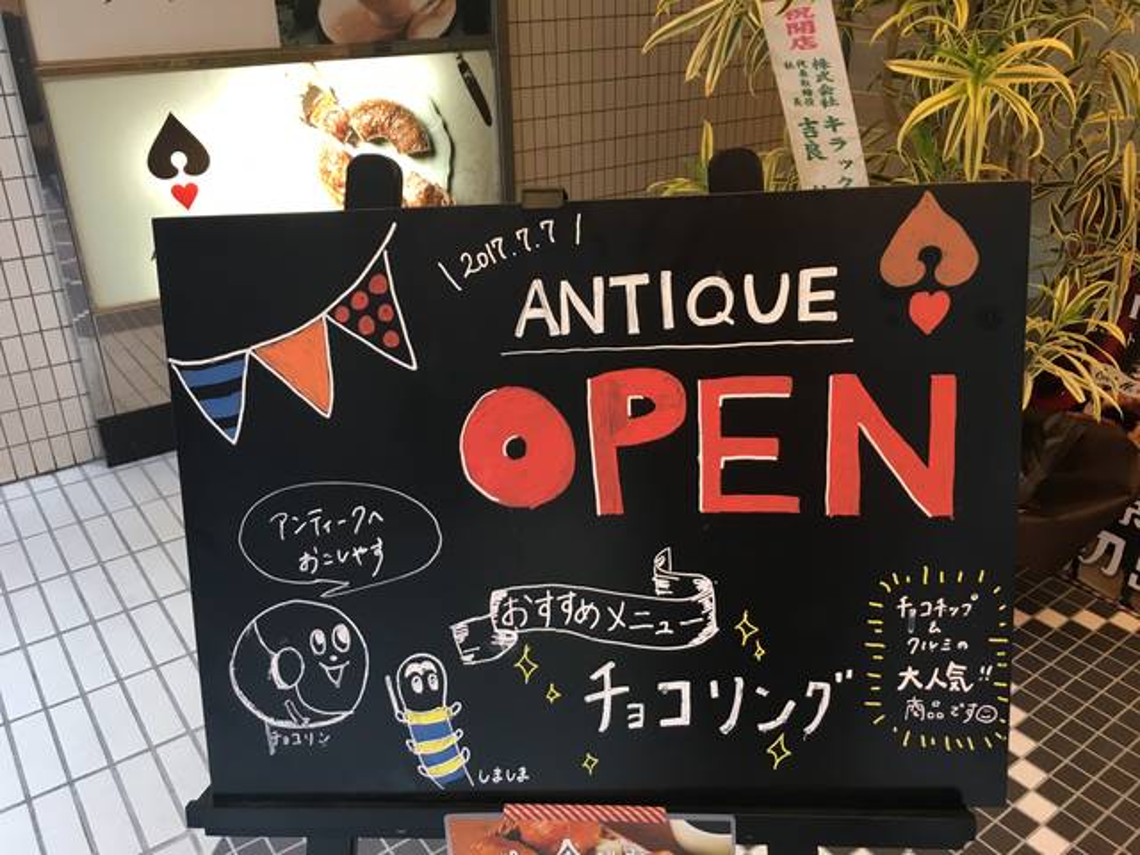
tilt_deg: -24.0
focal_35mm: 29
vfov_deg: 48.2
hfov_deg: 61.7
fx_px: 955
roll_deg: +1.3
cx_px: 570
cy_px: 428
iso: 32
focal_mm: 4.15
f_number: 2.2
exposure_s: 1/30
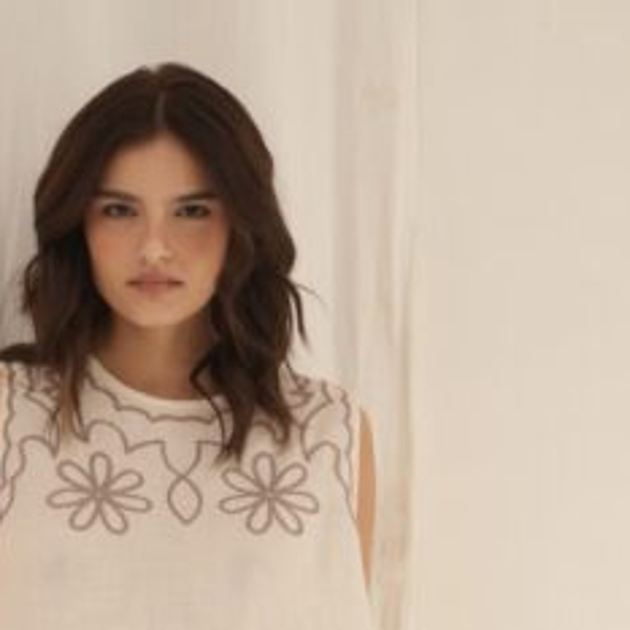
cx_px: 92
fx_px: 3377
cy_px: 914
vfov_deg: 10.3
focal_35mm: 164
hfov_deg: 10.6
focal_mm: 50
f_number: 9
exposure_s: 1/125
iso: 125
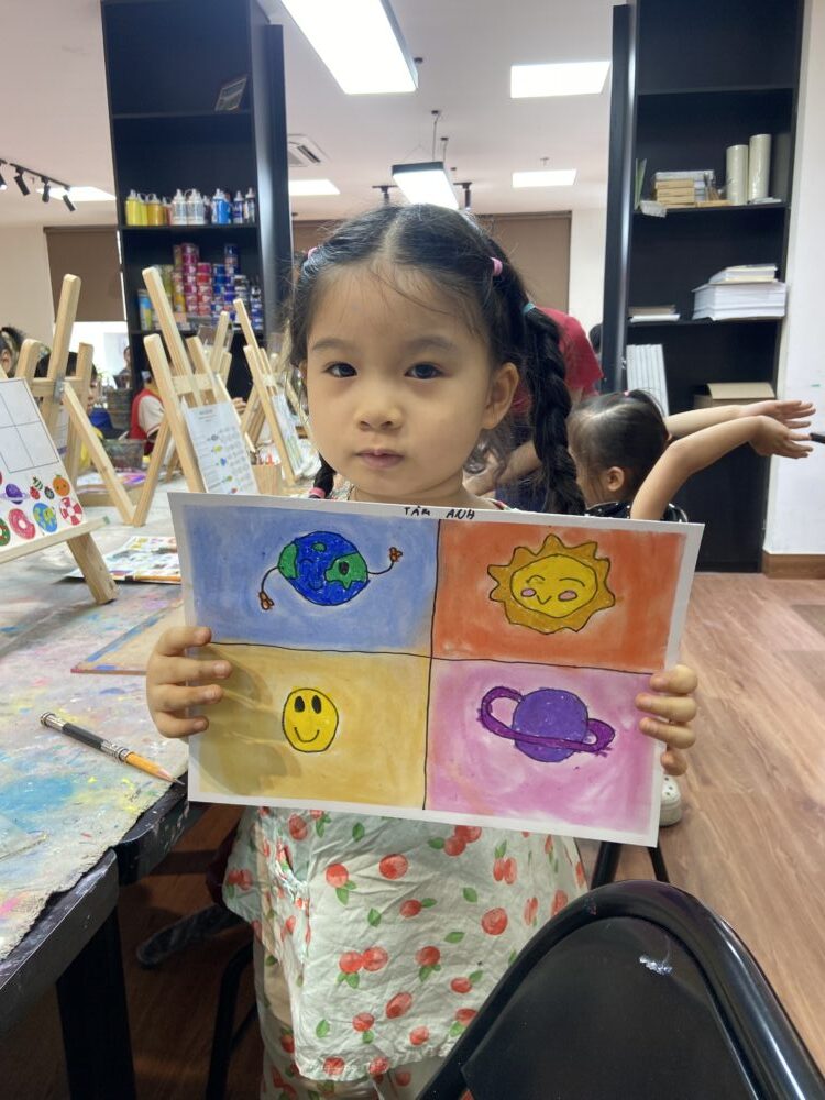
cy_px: 550
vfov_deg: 67.3
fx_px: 826
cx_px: 412
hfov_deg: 53.1
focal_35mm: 26
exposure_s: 1/100
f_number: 1.8
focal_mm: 4.25
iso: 100
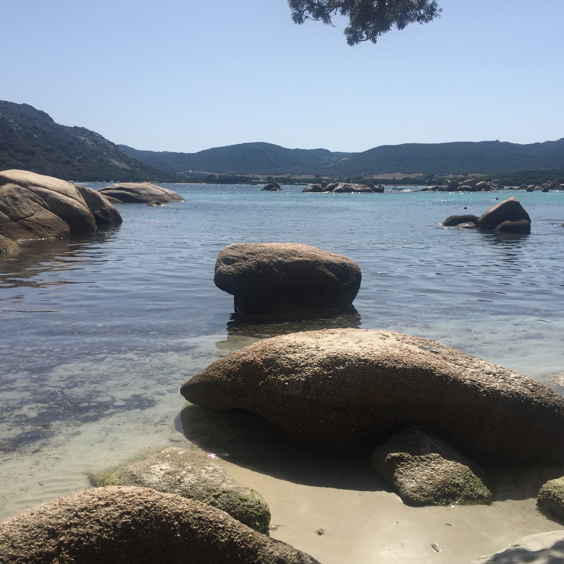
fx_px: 645
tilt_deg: -7.7
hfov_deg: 47.1
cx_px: 324
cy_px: 279
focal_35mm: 35
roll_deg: -1.0
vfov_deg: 47.2
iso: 32
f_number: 2.2
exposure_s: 1/3049
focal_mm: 4.15
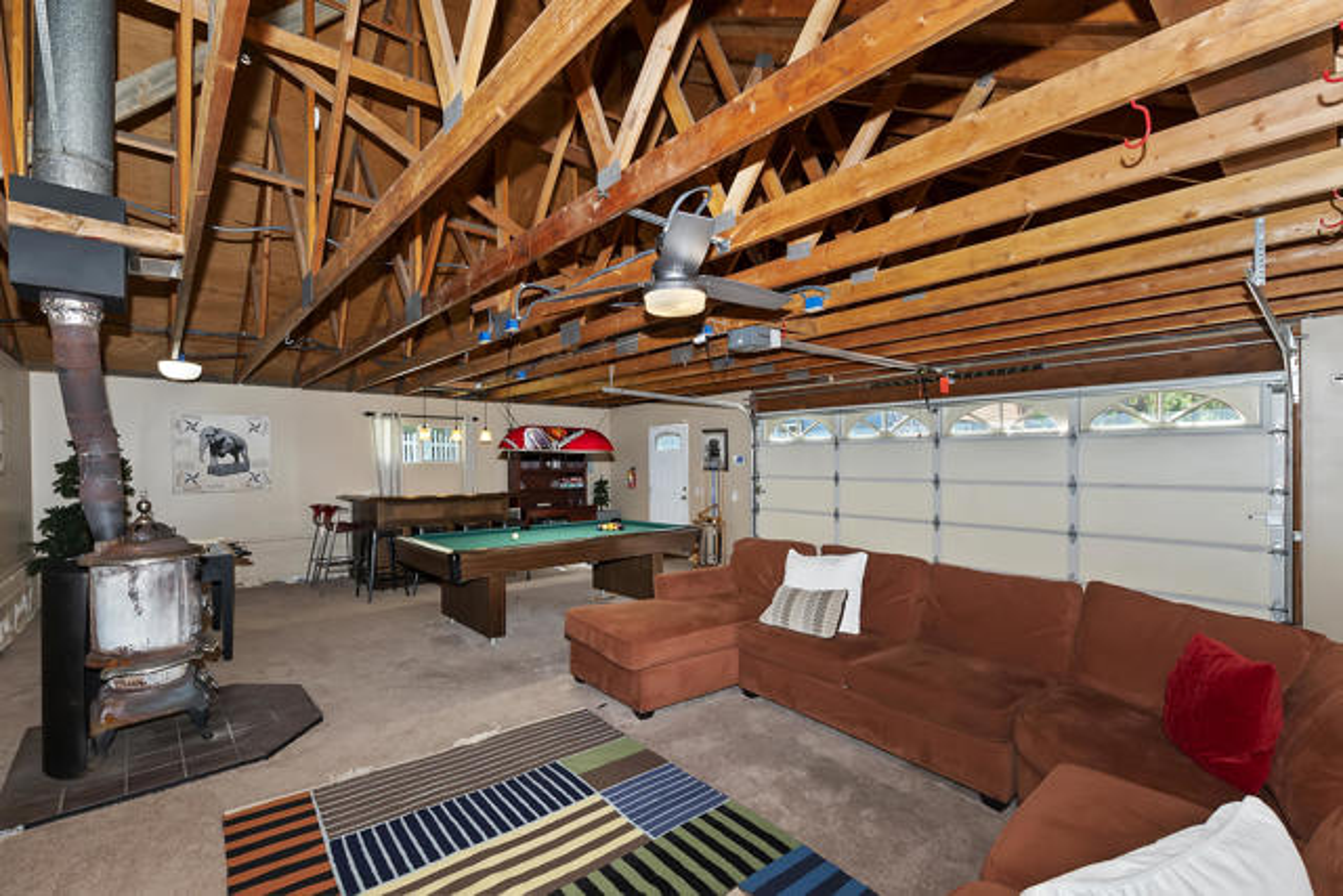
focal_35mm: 15
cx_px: 672
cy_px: 448
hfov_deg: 100.4
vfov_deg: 77.4
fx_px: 560
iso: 400
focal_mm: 10
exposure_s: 1/30
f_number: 8
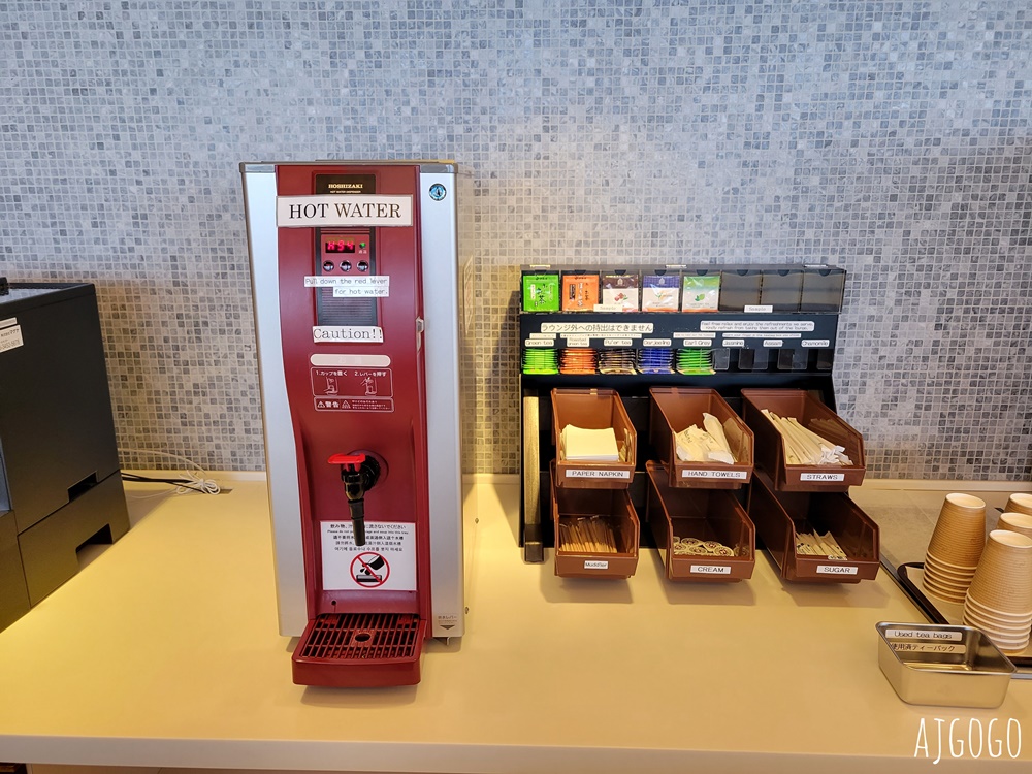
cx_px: 516
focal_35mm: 26
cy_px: 387
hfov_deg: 67.3
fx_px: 775
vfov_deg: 53.1
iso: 250
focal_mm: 5.4
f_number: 1.8
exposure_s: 1/120
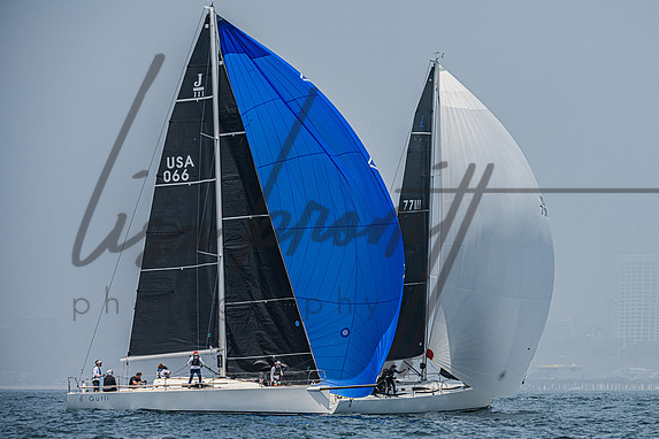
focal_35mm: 217
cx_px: 389
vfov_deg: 6.3
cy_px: 252
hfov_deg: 9.5
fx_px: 3972
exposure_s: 1/5000
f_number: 6.3
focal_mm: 180
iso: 400
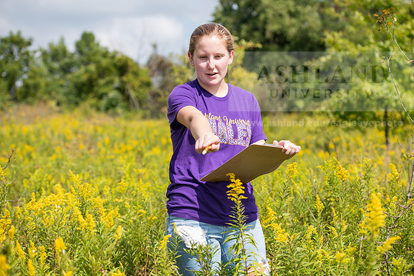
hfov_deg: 28.8
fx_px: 805
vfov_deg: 19.5
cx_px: 207
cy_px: 138
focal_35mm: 70
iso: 80
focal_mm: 70
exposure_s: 1/640
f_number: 4
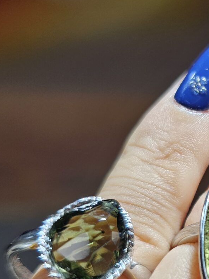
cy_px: 163
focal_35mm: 75
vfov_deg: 25.9
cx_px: 280
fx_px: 604
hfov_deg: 18.2
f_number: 1.7
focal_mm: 6.3
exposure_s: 1/120
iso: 12
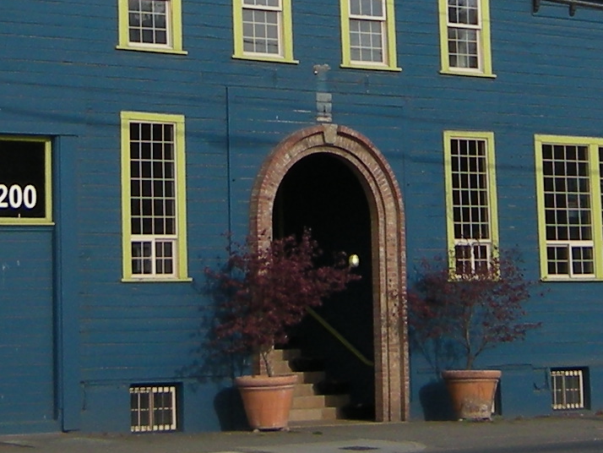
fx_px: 2230
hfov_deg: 15.4
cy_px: -73
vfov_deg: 11.4
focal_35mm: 128
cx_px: 270
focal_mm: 4.7
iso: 64
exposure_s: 1/208
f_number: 5.6
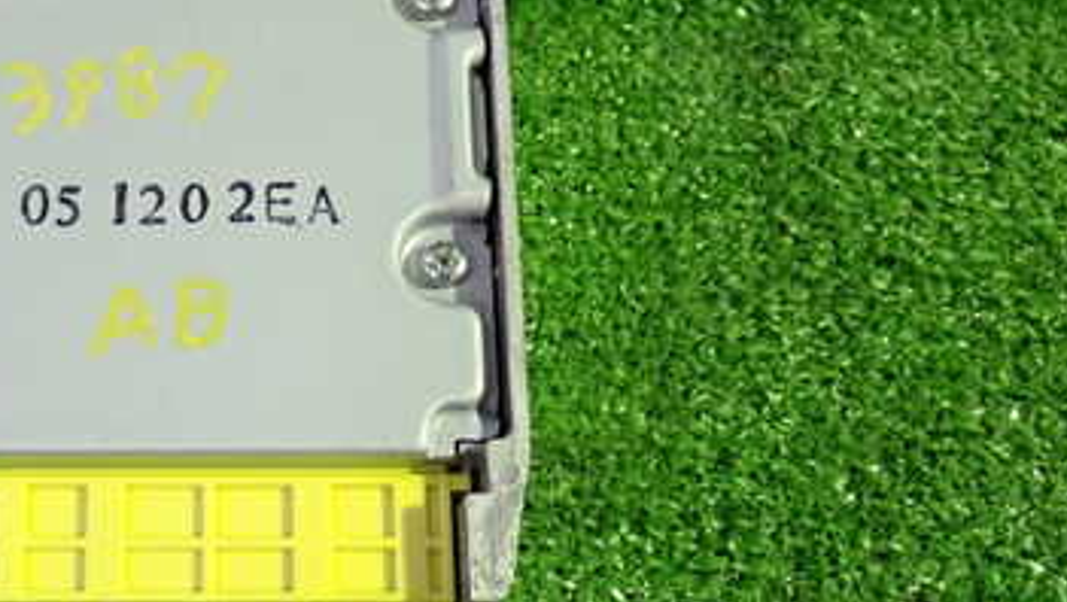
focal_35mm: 67
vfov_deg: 18.0
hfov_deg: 30.6
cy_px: 219
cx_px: 195
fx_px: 1897
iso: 800
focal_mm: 6.37
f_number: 2.5
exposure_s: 1/40
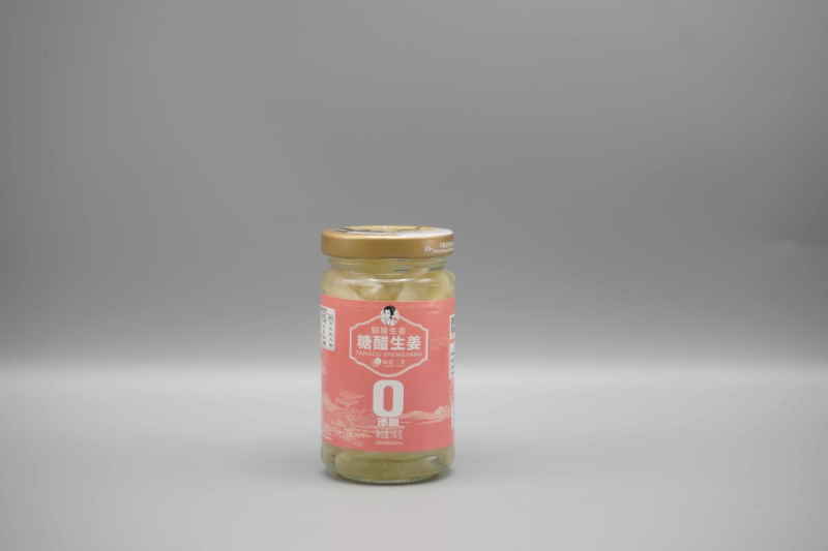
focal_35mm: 75
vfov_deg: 18.2
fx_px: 1725
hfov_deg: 27.0
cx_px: 414
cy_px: 276
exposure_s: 1/30
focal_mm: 50
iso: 800
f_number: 5.6
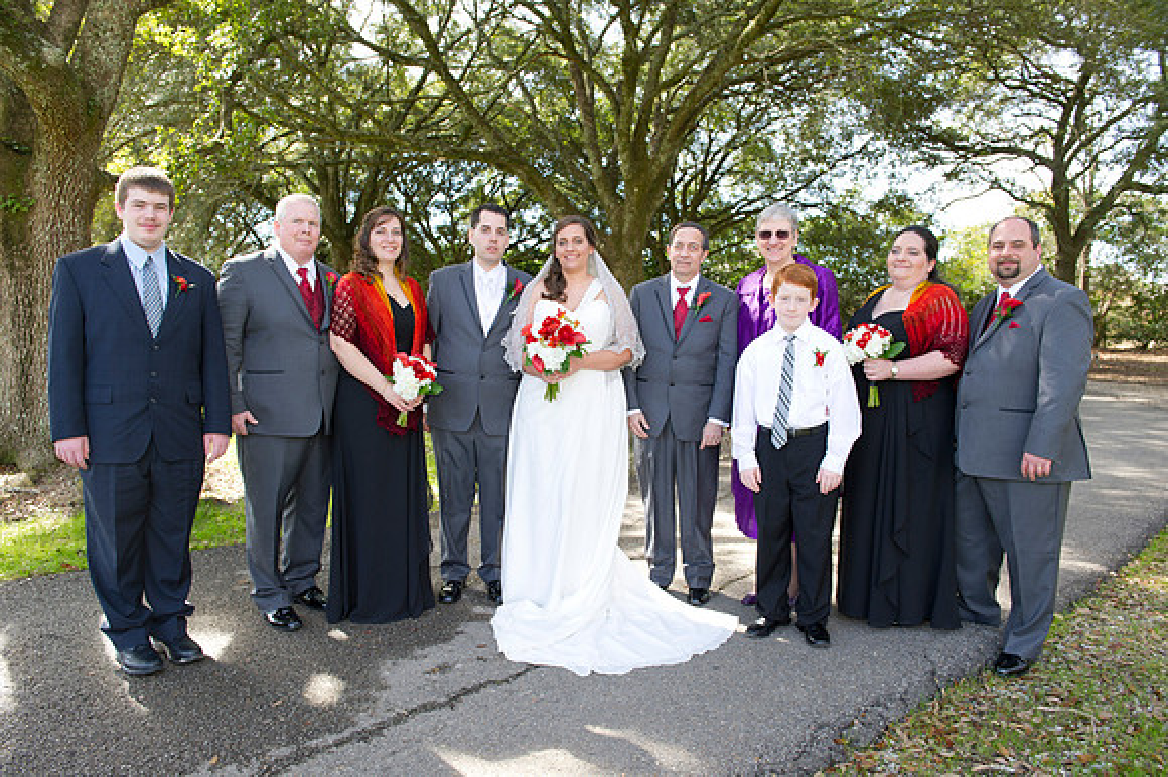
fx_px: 908
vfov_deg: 46.4
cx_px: 584
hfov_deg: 65.5
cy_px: 388
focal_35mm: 28
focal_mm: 28
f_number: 5.6
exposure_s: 1/125
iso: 320
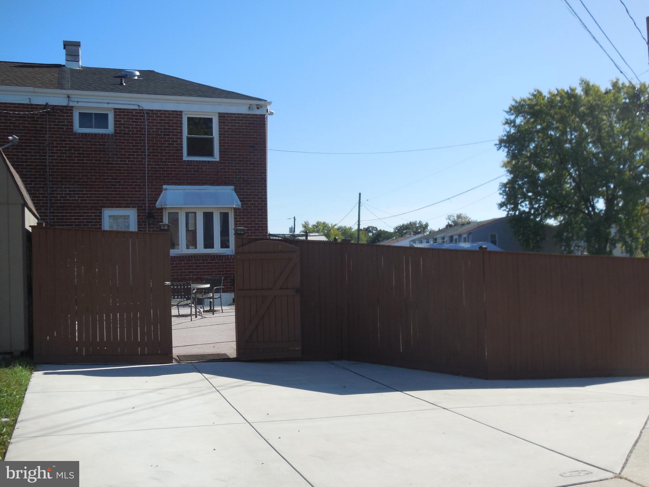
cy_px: 244
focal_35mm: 40
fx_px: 750
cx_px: 324
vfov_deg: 36.0
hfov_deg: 46.8
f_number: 3.6
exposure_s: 1/1250
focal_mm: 7.1
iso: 125
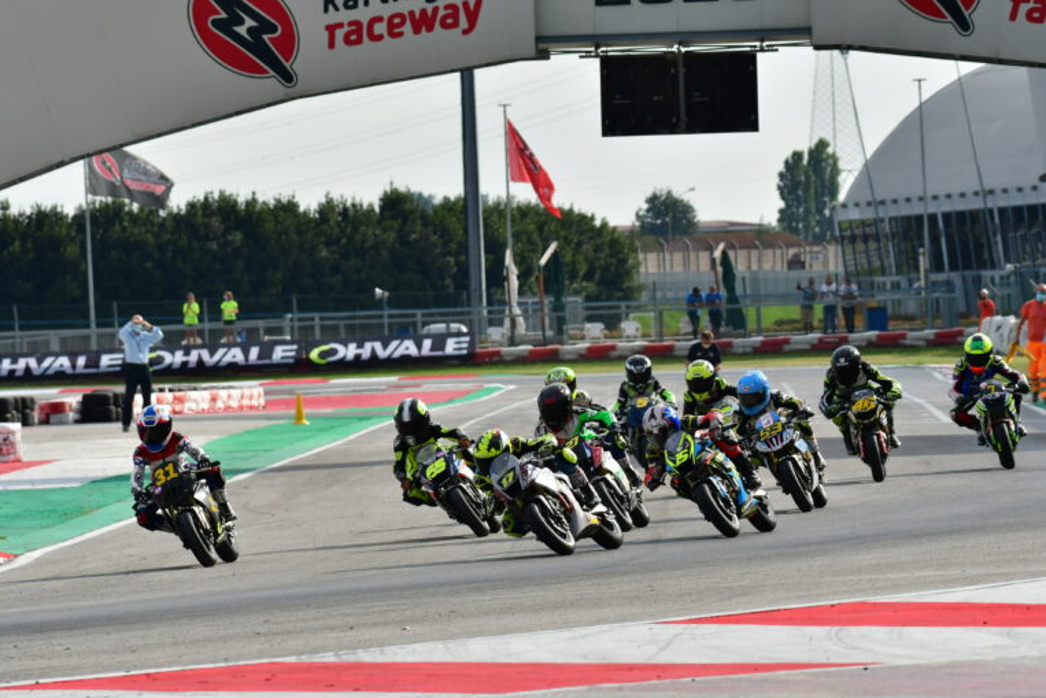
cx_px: 521
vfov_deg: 4.6
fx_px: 8776
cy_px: 350
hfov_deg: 6.8
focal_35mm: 302
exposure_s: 1/800
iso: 400
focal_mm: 200
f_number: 9
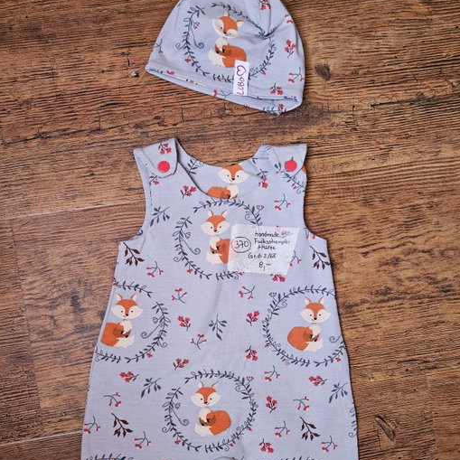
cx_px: 221
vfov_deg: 49.1
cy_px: 296
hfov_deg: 49.7
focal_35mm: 33
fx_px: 496
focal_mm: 5.4
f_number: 1.8
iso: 1000
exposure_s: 1/100
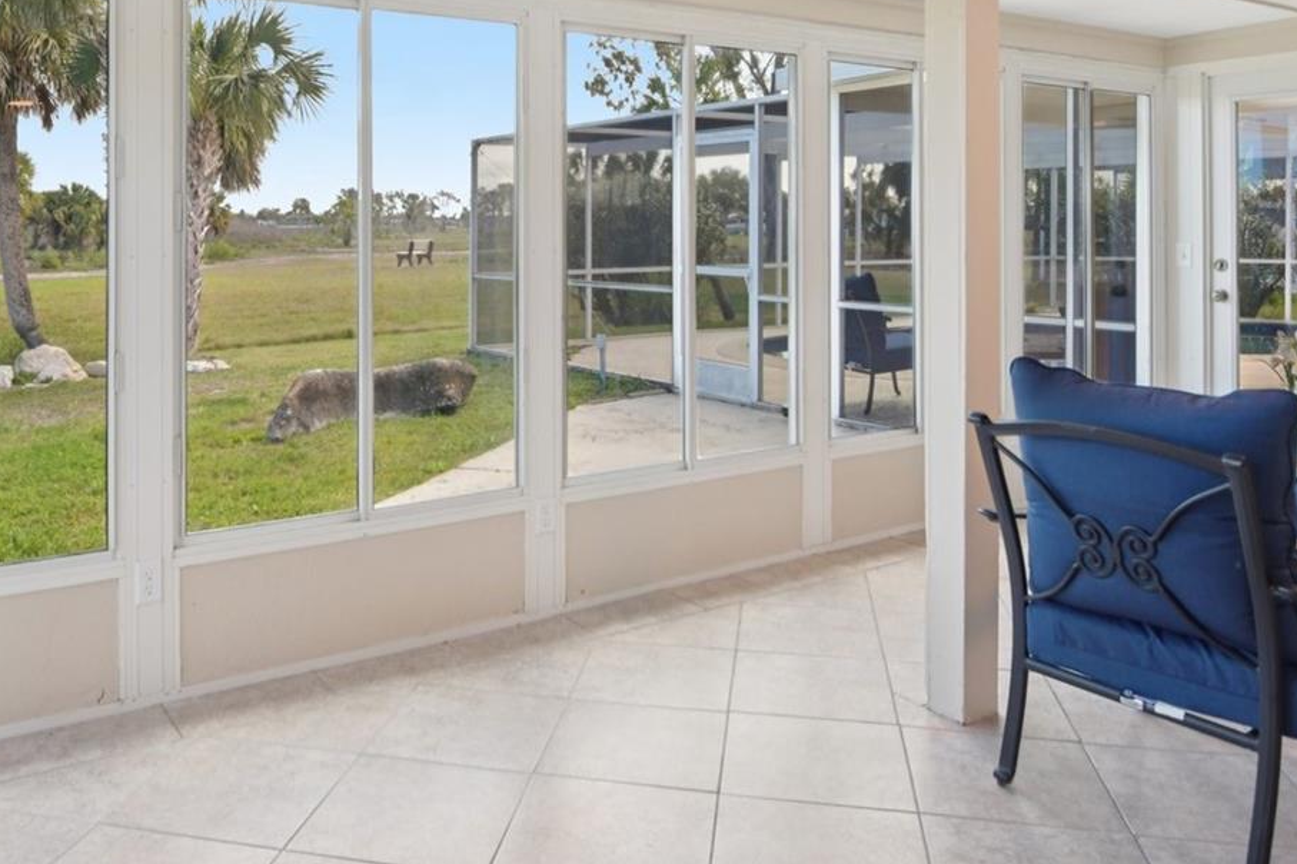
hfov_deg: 61.4
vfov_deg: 42.3
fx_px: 1080
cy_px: 219
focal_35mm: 30
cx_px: 512
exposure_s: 1/80
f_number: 8
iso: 400
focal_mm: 17
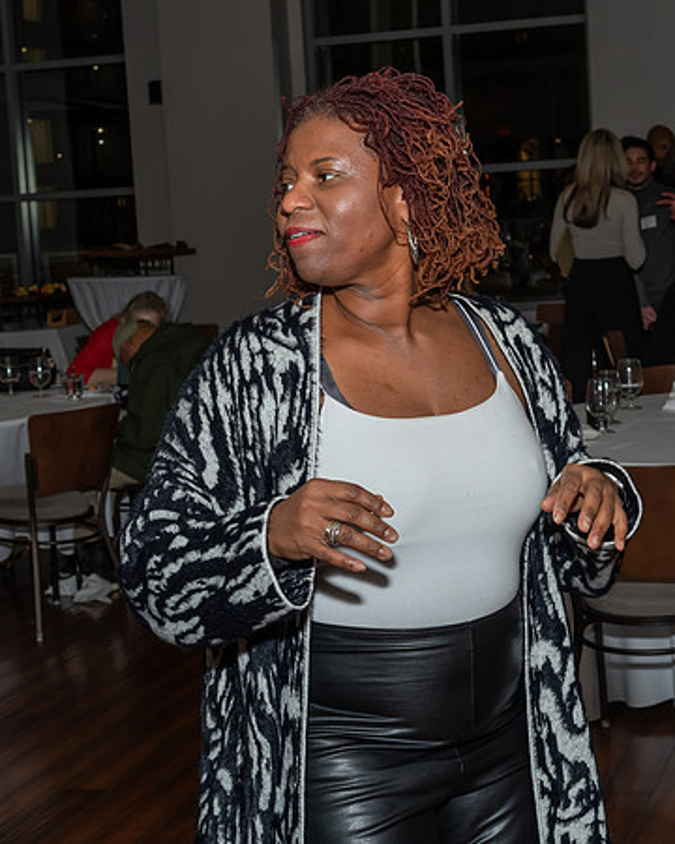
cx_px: 344
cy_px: 408
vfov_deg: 25.7
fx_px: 1853
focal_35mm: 74
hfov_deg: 20.6
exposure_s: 1/250
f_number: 7.1
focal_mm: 34
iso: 400
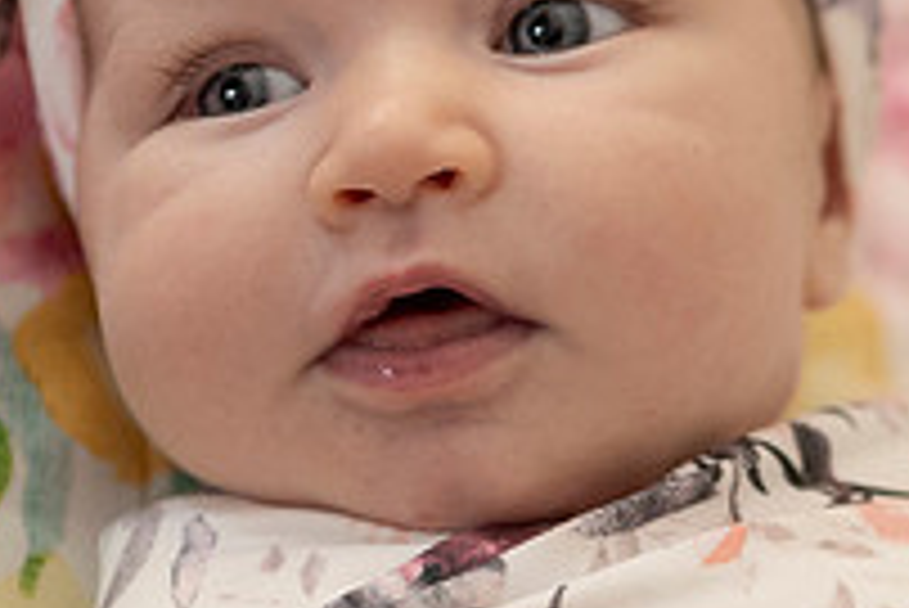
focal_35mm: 120
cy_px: 104
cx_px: 935
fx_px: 3032
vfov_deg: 11.4
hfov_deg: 16.6
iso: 2000
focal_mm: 35
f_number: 2.2
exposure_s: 1/100
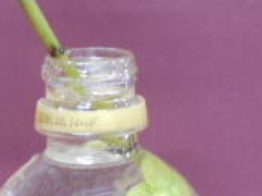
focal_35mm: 183
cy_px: 181
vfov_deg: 8.1
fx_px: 1384
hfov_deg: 10.8
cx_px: 48
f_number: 4.5
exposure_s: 1/20
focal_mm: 8.8
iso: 800
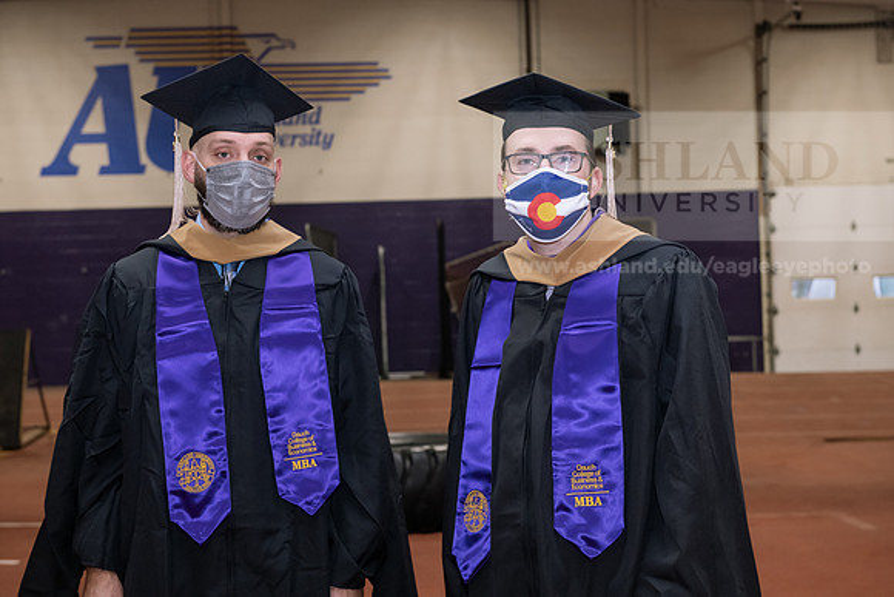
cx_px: 447
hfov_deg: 33.4
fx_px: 1490
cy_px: 298
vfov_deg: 22.6
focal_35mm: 60
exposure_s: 1/160
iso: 2000
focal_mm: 60
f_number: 5.6
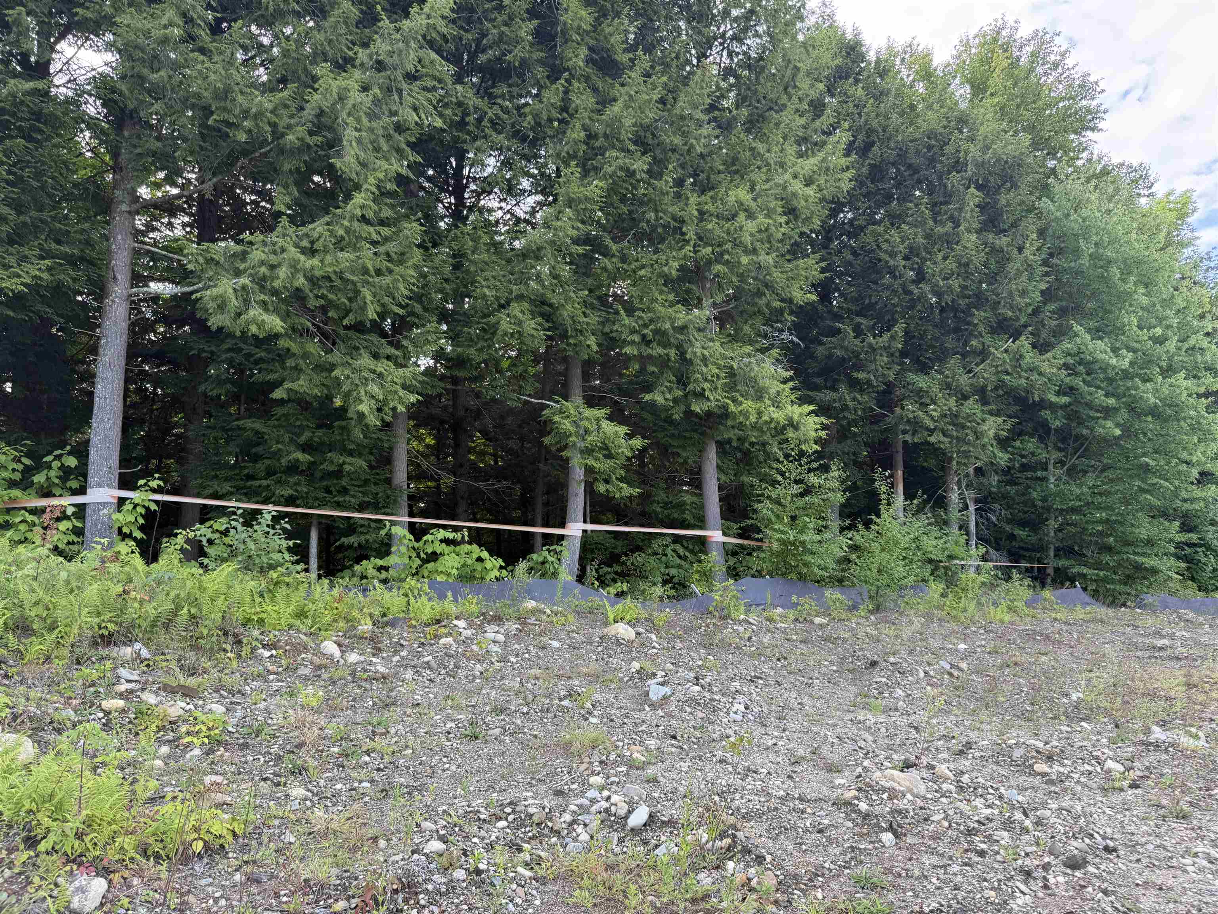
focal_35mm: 24
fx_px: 844
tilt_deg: +4.7
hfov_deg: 71.6
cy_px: 457
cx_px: 609
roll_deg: -1.1
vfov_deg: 56.8
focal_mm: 6.76
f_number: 1.78
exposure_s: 1/204
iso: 64
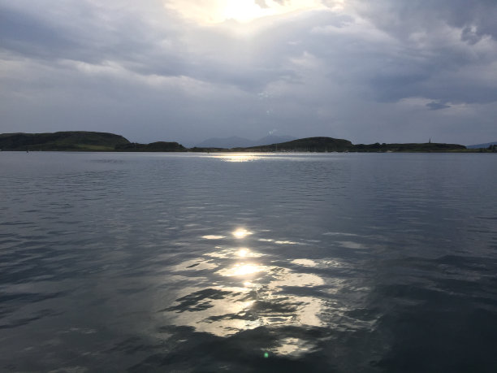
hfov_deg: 61.7
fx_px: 416
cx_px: 248
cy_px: 186
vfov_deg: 48.2
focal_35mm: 29
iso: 32
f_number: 2.2
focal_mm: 4.15
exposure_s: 1/807
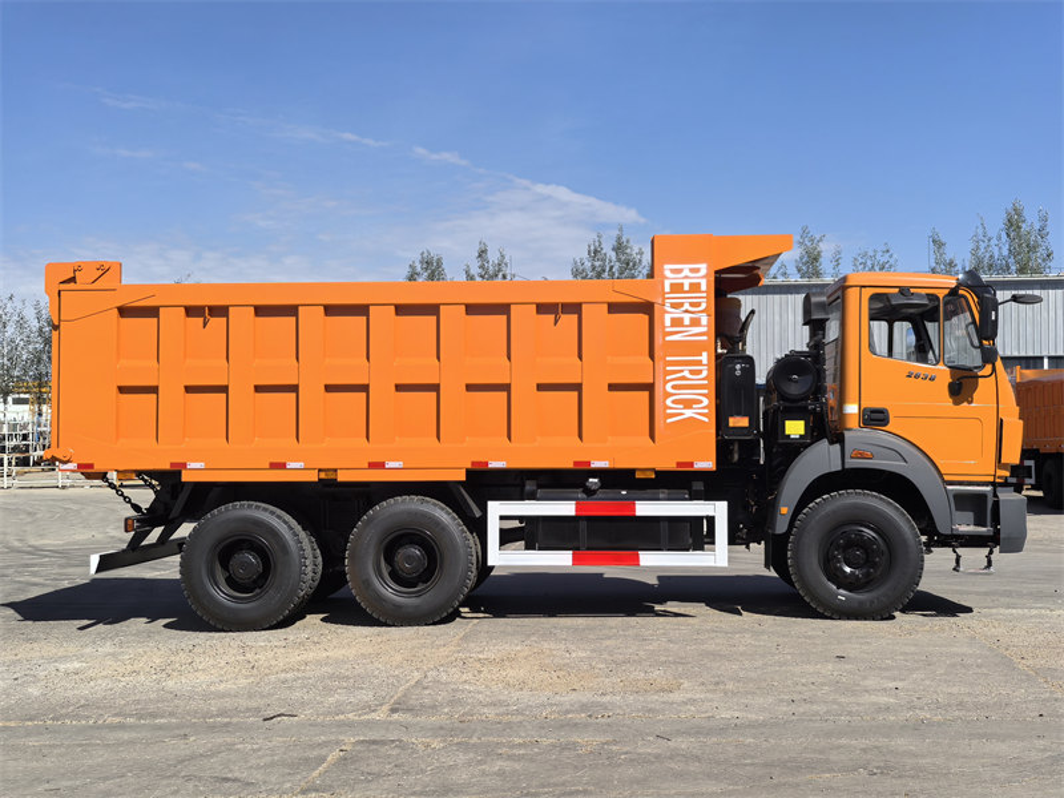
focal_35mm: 41
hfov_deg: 45.8
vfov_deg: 35.1
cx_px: 532
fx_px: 1260
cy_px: 399
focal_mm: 5.75
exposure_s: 1/8475
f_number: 1.4
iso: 50
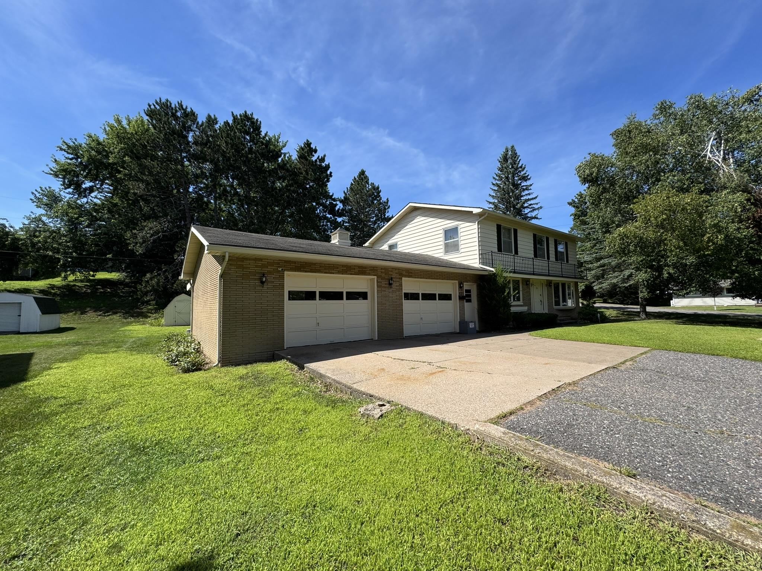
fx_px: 308
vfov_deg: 85.7
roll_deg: +0.9
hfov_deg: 102.1
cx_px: 381
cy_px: 286
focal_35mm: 14
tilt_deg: +1.3
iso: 50
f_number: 2.2
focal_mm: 2.22
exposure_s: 1/1370
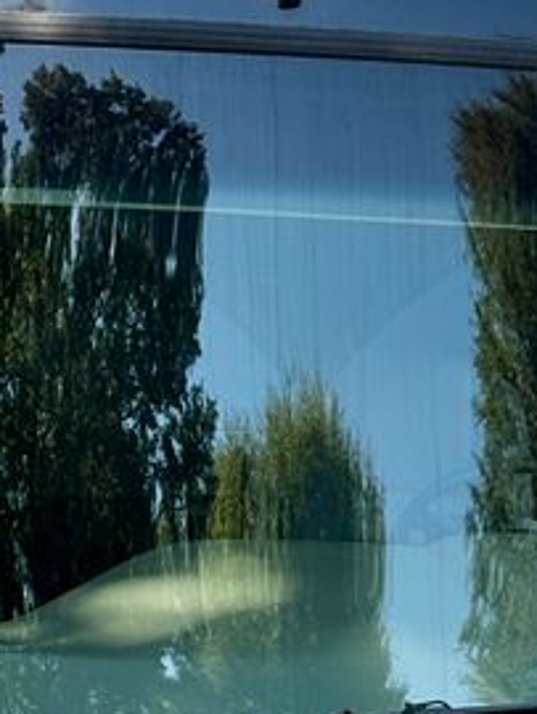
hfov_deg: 7.5
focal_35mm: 197
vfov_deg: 10.0
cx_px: 151
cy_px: 709
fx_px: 4068
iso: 32
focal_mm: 5.96
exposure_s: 1/485
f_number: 1.6
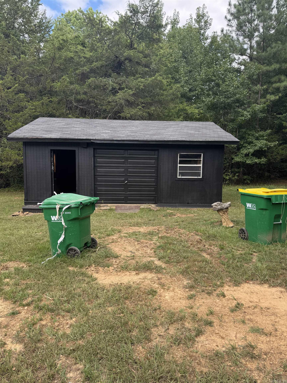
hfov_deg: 56.8
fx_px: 265
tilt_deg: -7.4
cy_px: 192
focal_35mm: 24
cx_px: 144
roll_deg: -1.9
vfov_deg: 71.6
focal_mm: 6.76
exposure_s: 1/773
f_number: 1.78
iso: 80
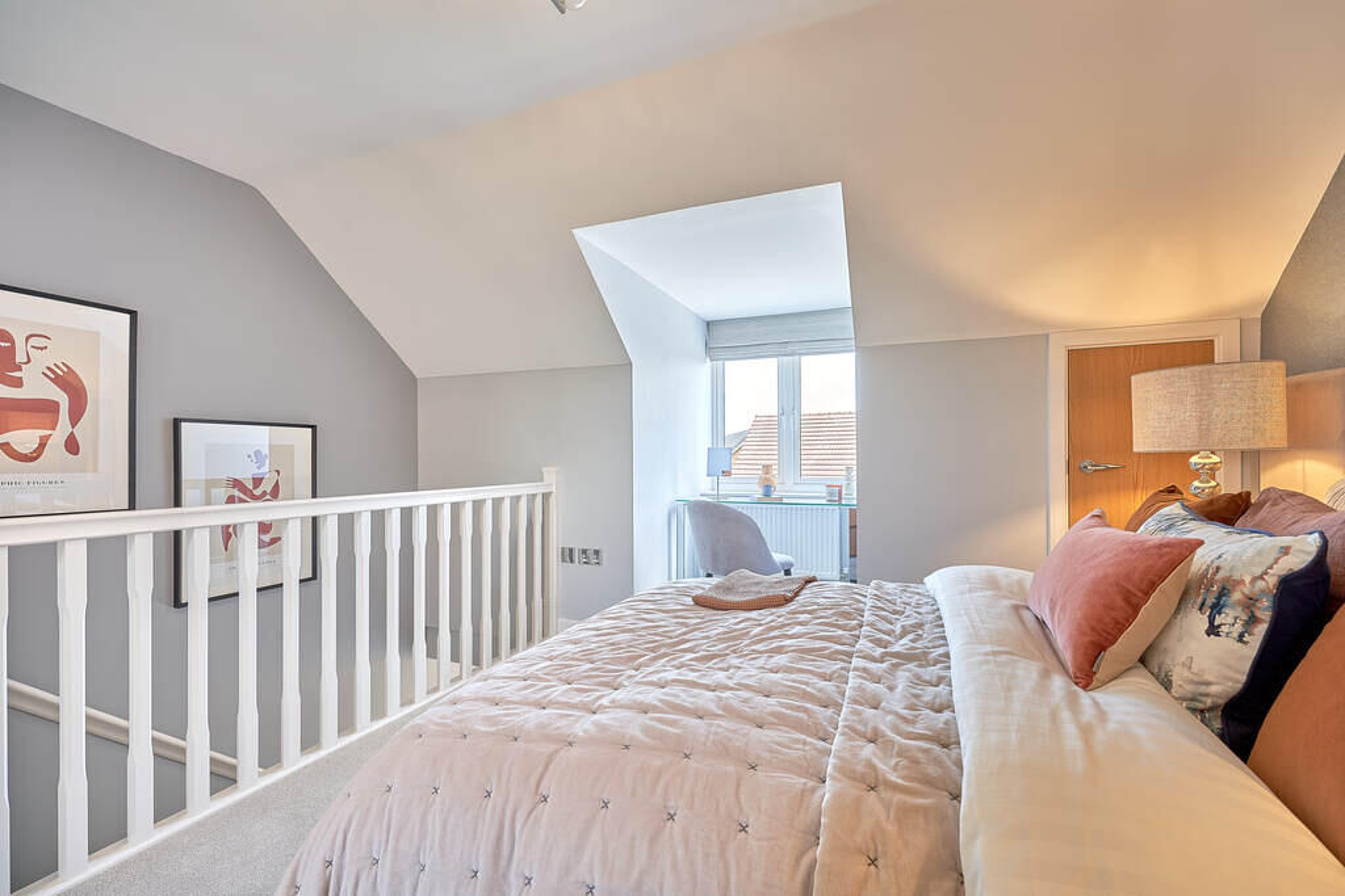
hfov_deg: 99.6
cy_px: 448
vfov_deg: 76.6
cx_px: 672
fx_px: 568
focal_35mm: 15
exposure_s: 1/8
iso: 100
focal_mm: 15.2
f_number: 7.1
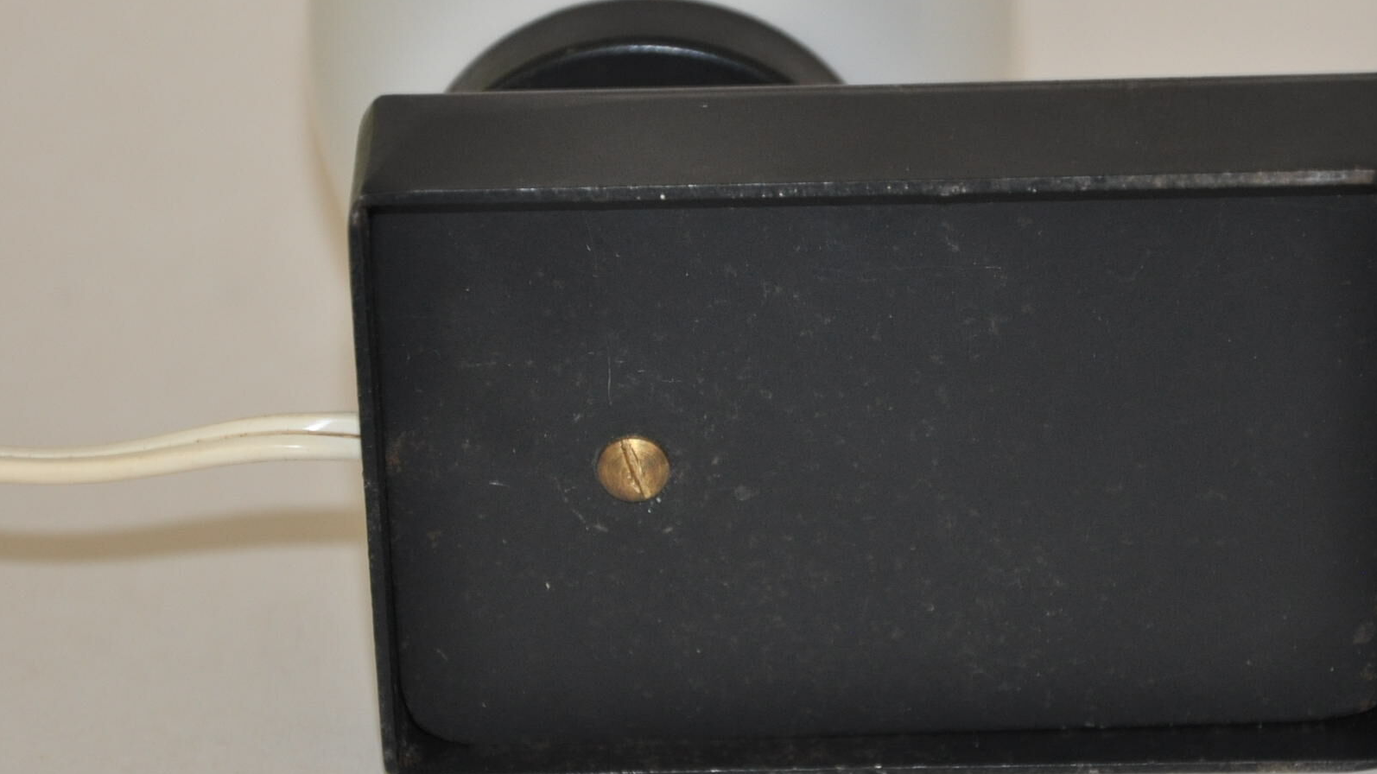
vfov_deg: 5.5
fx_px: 8094
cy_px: 355
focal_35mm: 222
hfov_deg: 9.7
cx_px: 828
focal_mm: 105
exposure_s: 1/60
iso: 800
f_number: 5.6
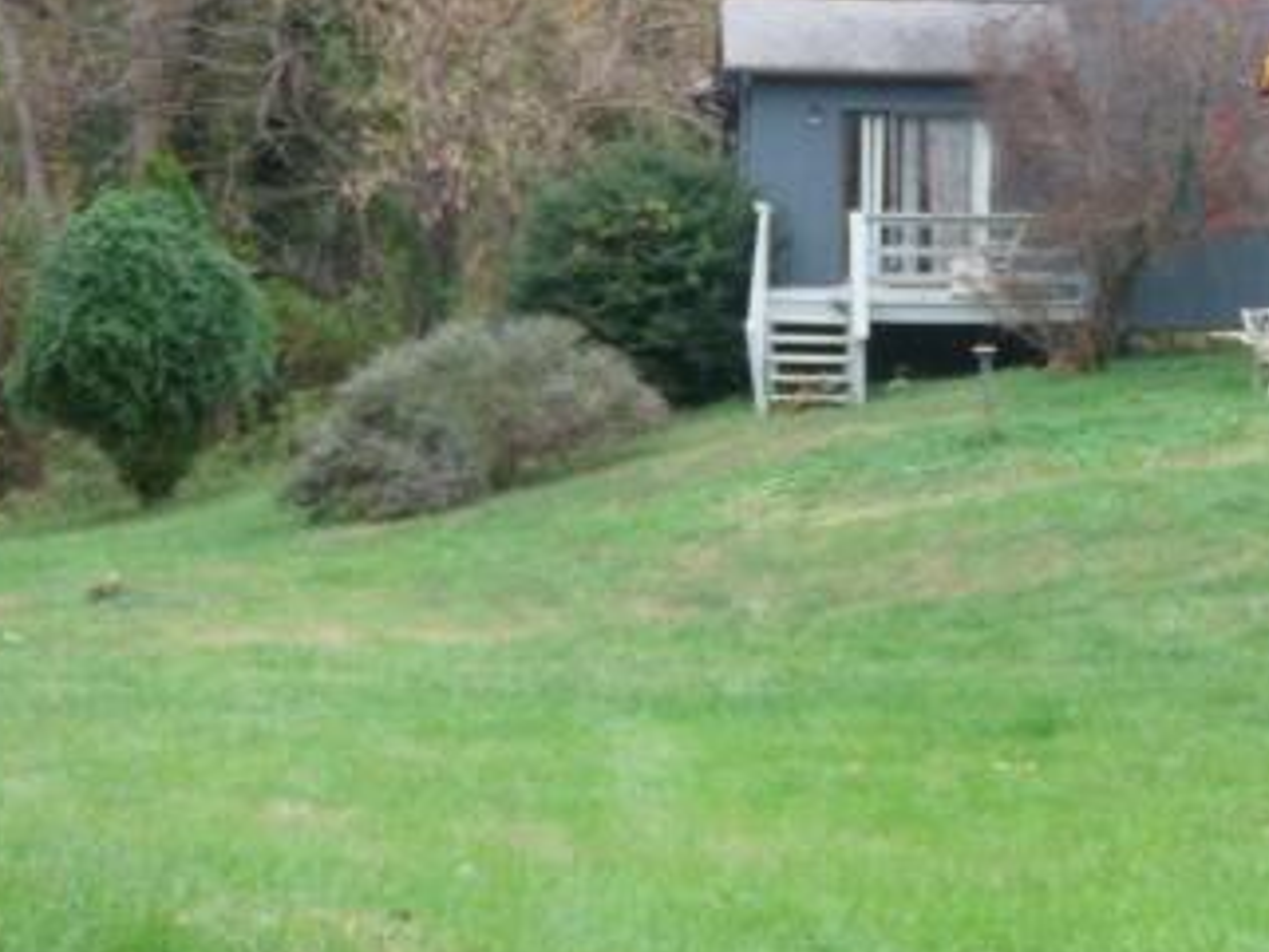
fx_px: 8031
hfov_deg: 9.0
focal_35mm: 219
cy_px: 340
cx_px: 1079
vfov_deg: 6.8
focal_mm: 19.4
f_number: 4.5
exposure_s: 1/60
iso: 100
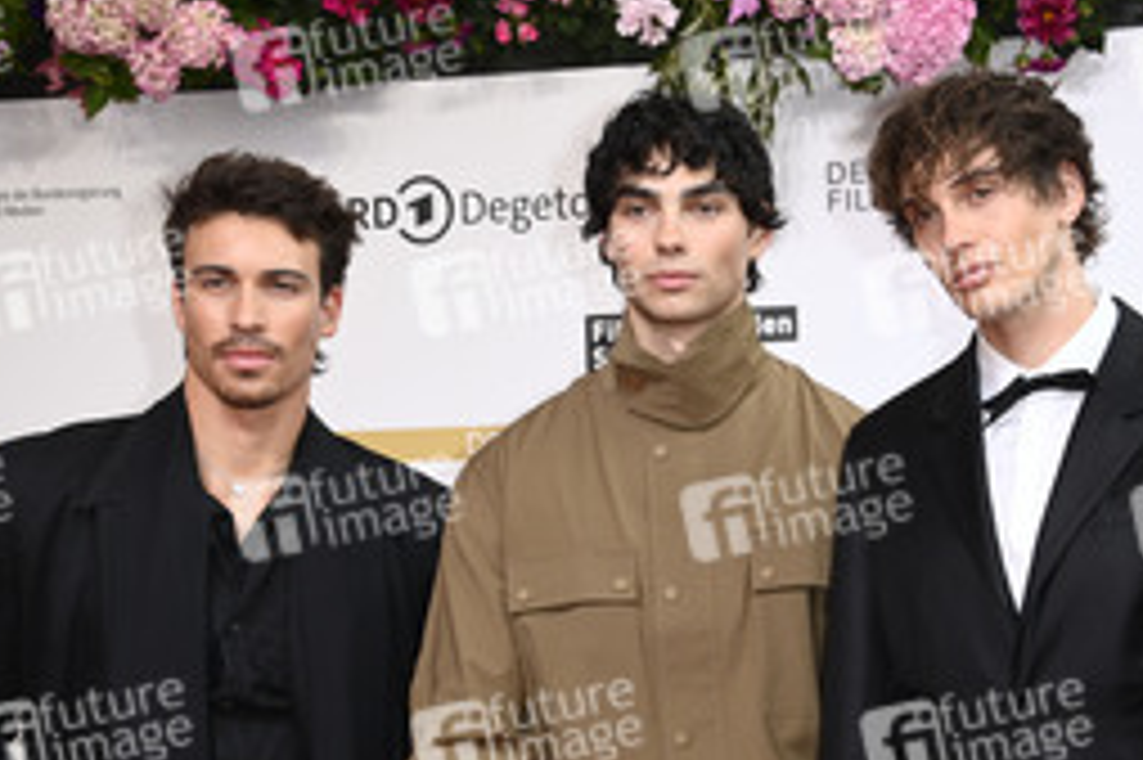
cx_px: 857
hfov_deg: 18.5
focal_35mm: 110
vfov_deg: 12.4
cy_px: 621
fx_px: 3490
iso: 640
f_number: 5.6
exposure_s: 1/250
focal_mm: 62
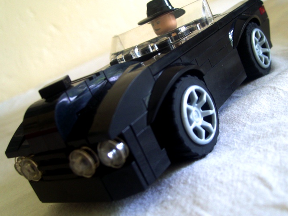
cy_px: 98
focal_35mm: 42
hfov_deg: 44.8
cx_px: 149
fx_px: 349
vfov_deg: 34.3
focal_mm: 5.8
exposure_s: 1/7
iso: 50
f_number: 2.8
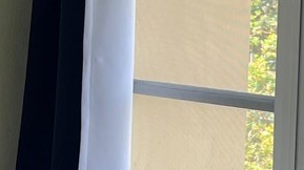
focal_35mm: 151
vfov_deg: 7.9
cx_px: 628
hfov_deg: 12.4
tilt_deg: -7.3
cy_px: 201
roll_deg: -3.7
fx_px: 1216
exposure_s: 1/121
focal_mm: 5.1
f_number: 1.6
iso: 50
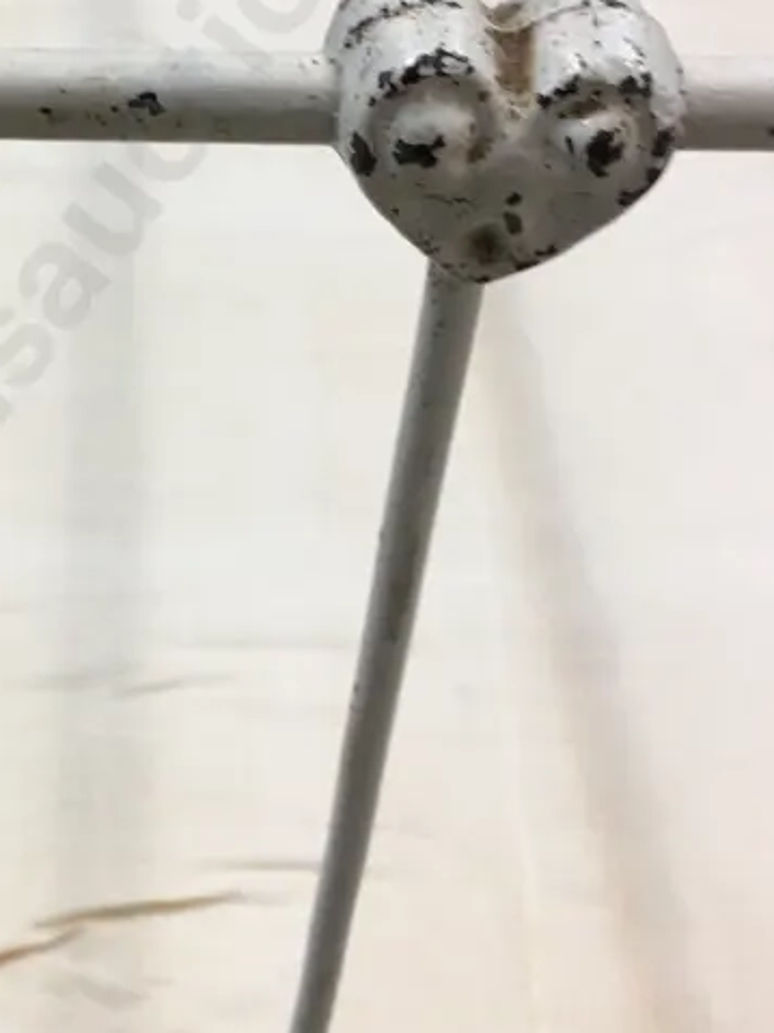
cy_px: 369
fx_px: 1849
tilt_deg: -45.8
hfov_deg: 22.7
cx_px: -6
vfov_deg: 31.0
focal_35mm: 62
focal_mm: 4.15
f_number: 2.2
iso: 40
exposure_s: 1/33
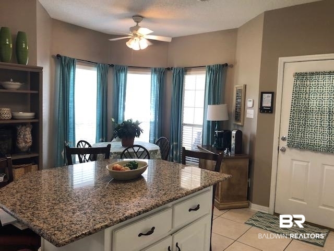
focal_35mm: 28
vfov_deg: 49.7
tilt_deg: -4.2
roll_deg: -2.7
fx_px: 270
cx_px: 167
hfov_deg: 63.4
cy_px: 126
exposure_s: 1/30
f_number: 1.8
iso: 40
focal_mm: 3.99
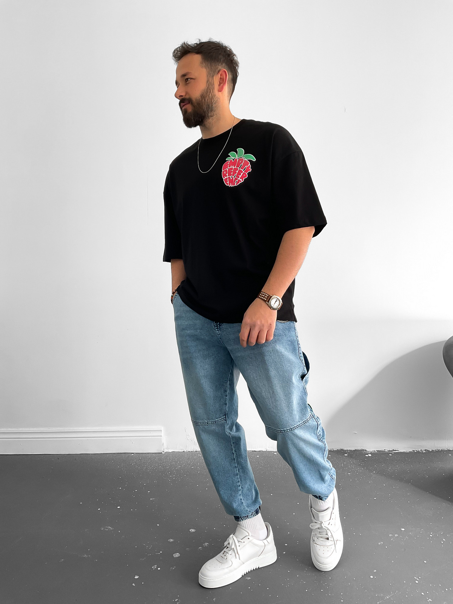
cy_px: 302
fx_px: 506
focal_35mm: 29
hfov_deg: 48.2
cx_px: 226
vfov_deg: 61.7
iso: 25
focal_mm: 3
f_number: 1.8
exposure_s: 1/120
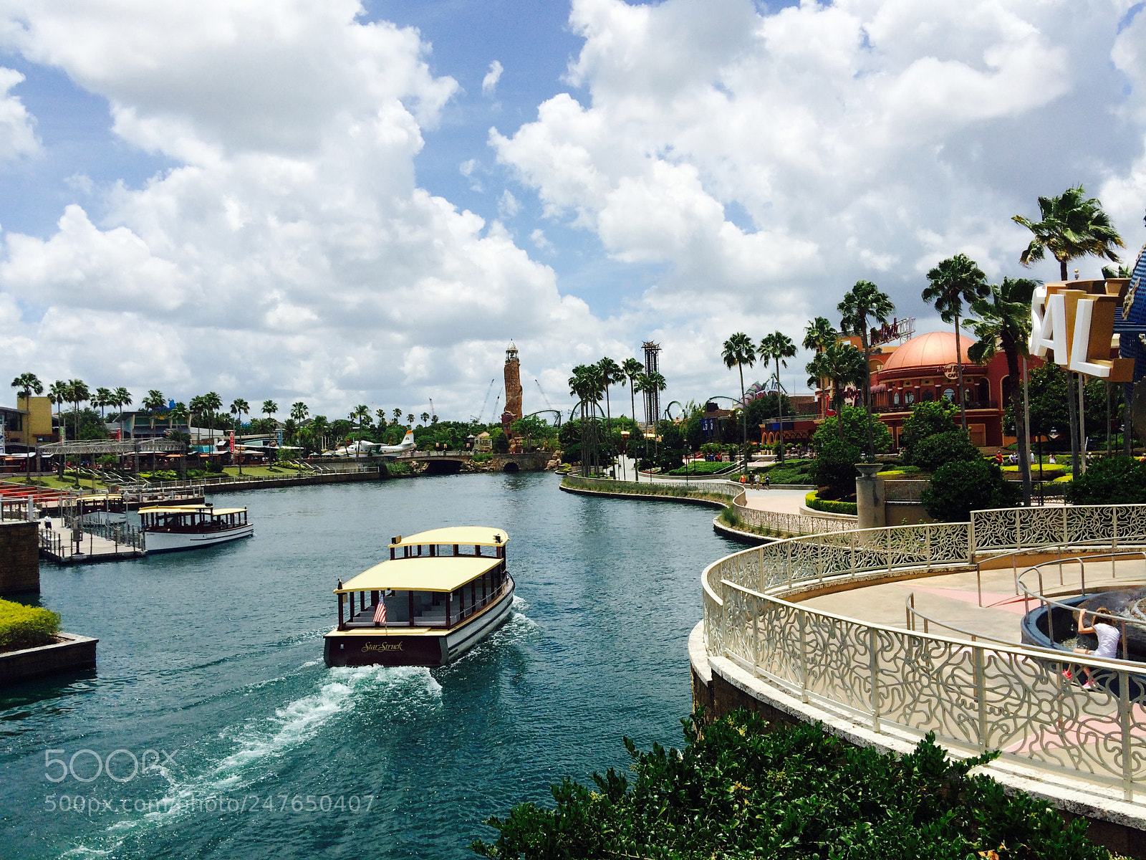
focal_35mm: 29
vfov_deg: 48.2
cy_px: 430
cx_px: 573
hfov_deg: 61.7
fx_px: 960
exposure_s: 1/4566
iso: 32
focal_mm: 4.15
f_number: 2.2
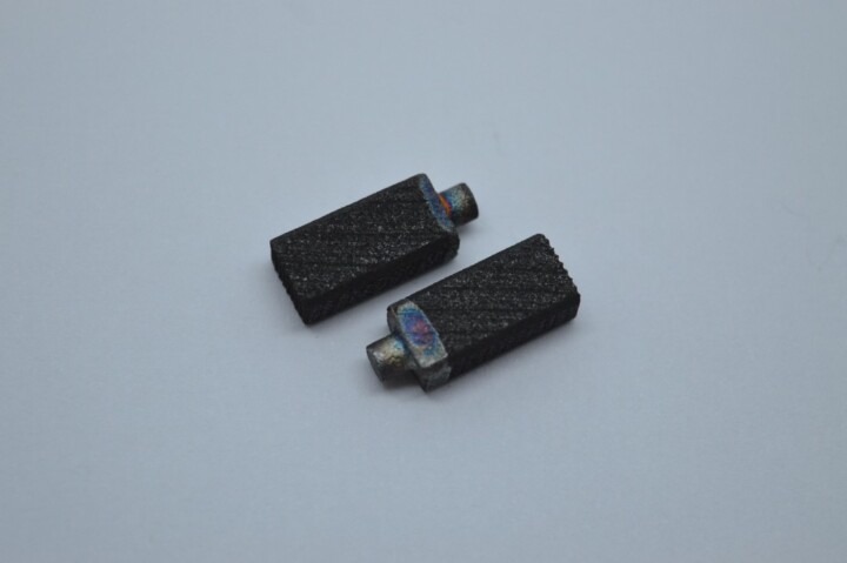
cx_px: 424
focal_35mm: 82
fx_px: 1940
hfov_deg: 24.6
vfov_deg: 16.5
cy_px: 282
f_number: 5.6
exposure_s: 1/125
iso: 400
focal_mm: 55
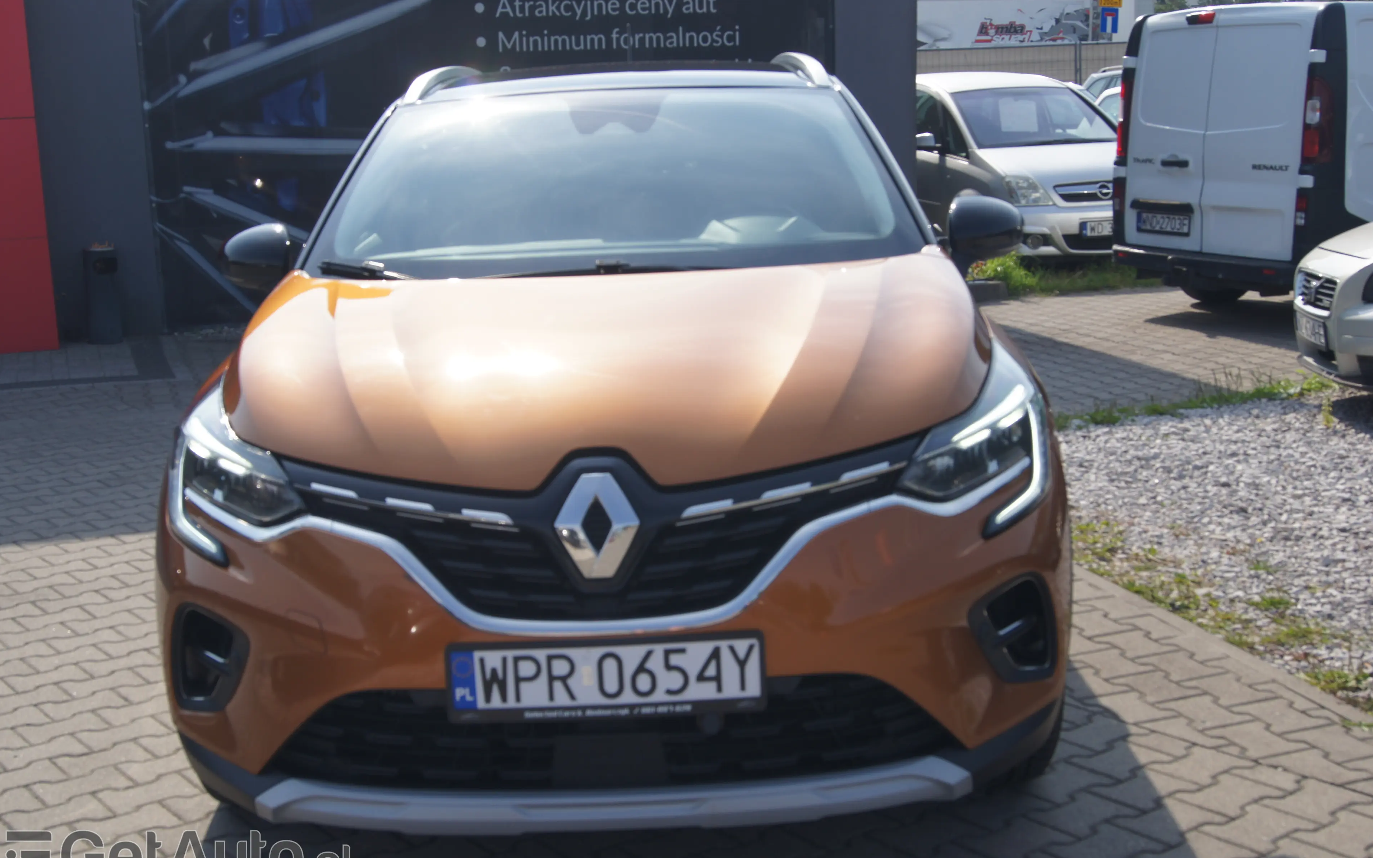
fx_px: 1609
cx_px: 688
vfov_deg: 29.9
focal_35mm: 43
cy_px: 436
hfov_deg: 46.2
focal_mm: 28
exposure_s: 1/200
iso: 100
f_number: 8
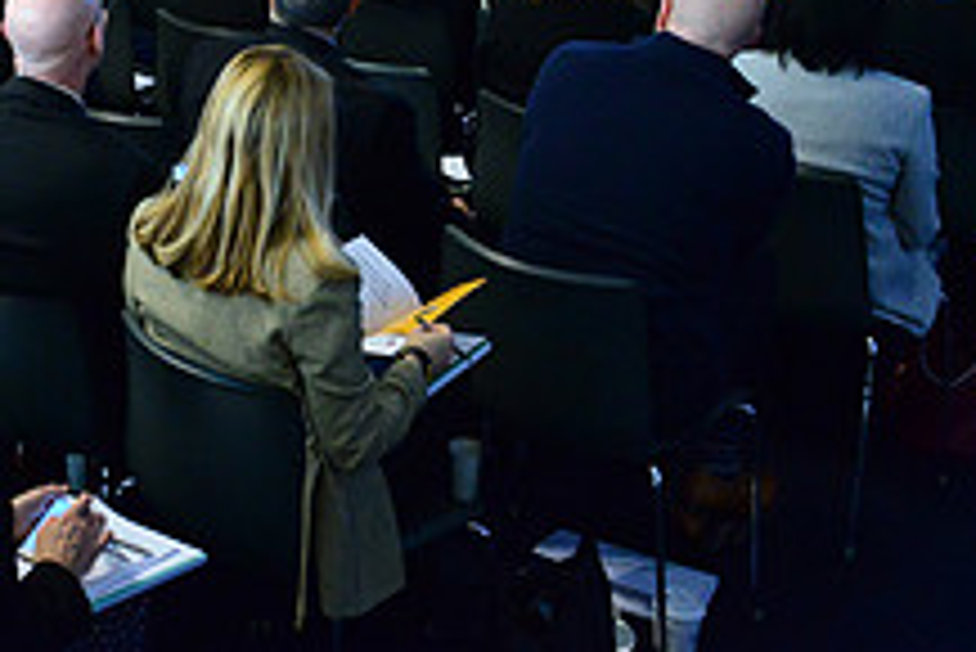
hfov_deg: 28.5
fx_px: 1736
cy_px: -164
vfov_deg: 19.8
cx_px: -99
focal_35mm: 64
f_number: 5.6
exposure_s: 1/60
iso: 5000
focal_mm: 24
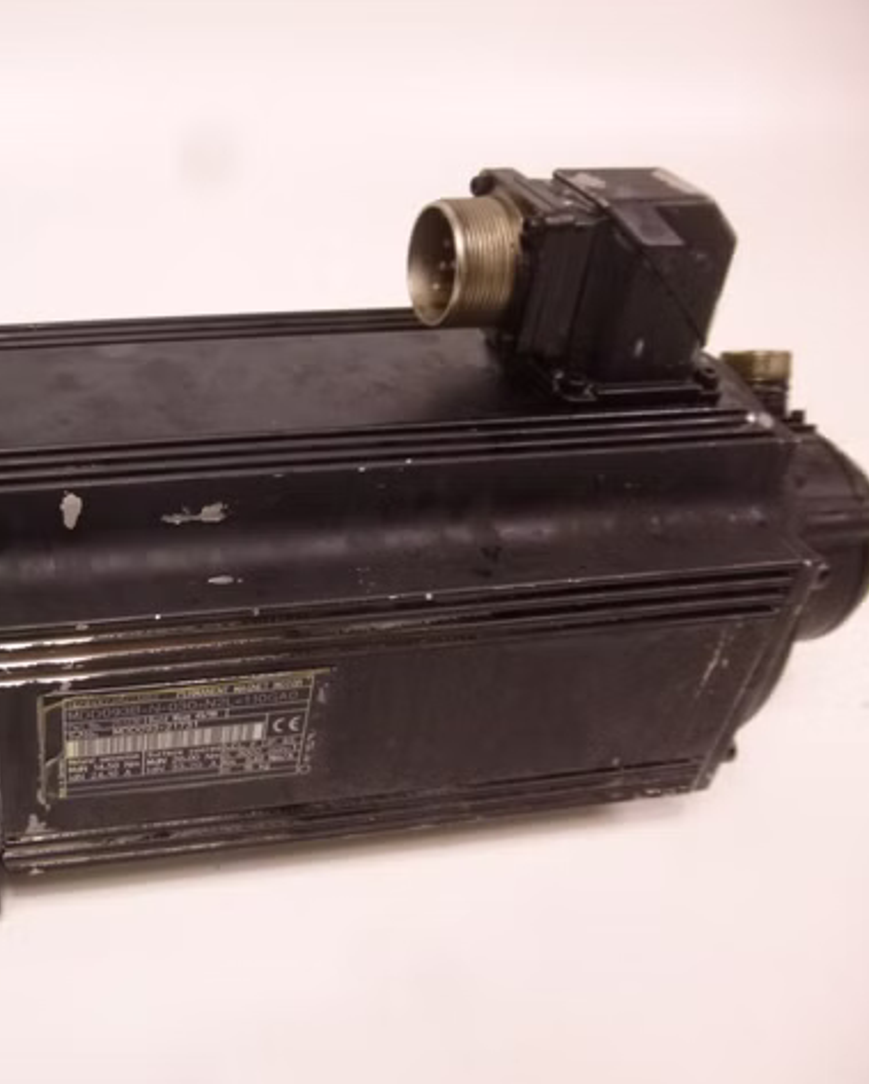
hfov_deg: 42.2
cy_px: 548
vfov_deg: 54.2
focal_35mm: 33
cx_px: 147
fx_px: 1060
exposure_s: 1/60
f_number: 3.1
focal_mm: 4.5
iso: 400
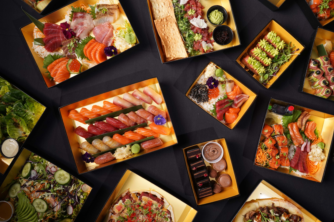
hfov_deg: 67.4
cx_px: 173
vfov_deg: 47.9
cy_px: 113
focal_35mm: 27
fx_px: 250
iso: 1250
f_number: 11
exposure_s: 1/200
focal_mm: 26
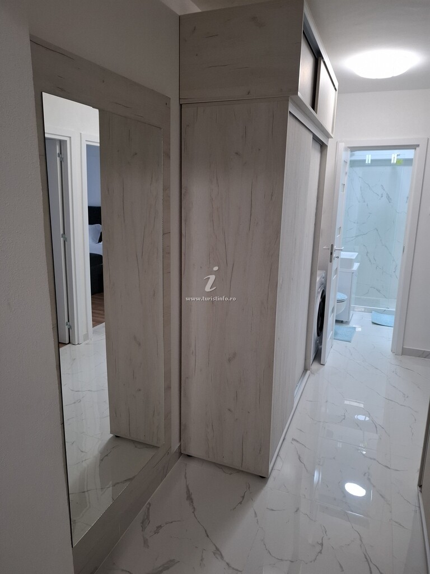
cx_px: 215
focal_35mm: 23
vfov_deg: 73.9
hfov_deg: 58.9
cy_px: 287
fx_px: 381
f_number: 1.8
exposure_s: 1/120
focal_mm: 5.54
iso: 200
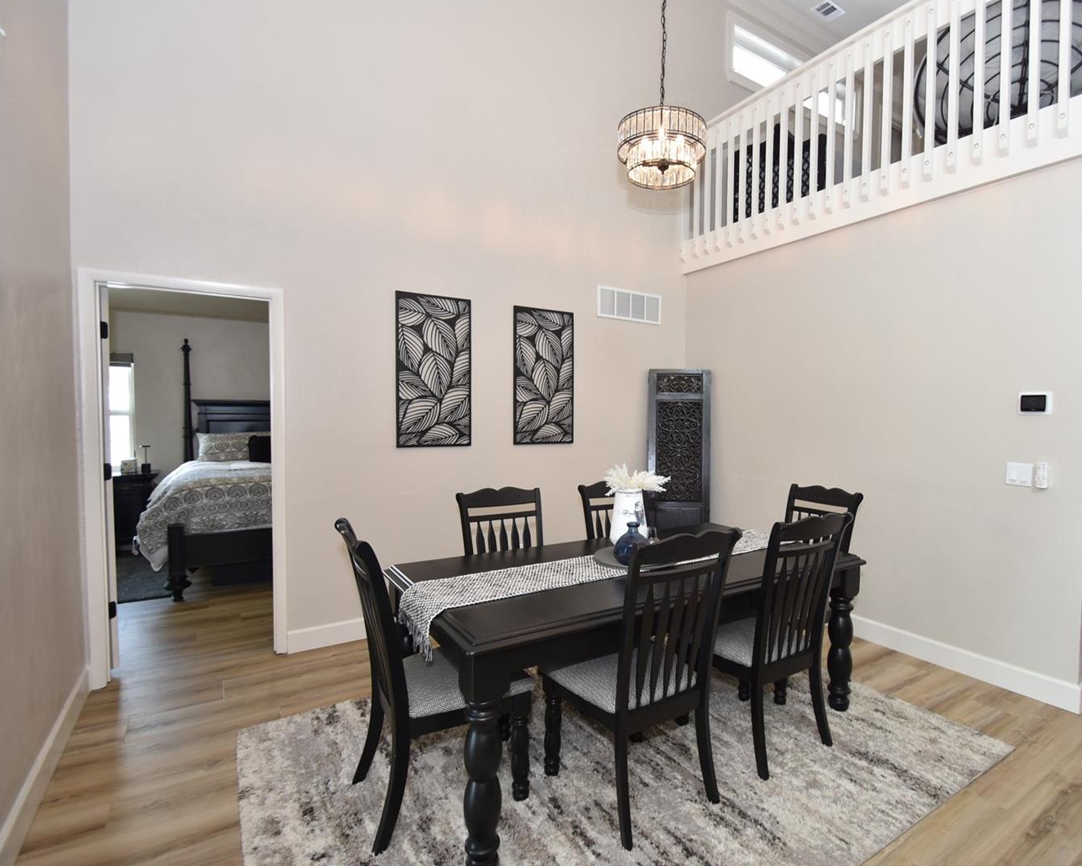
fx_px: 544
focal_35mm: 17
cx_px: 611
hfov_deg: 89.2
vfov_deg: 77.0
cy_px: 434
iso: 360
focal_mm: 10
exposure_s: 1/60
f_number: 4
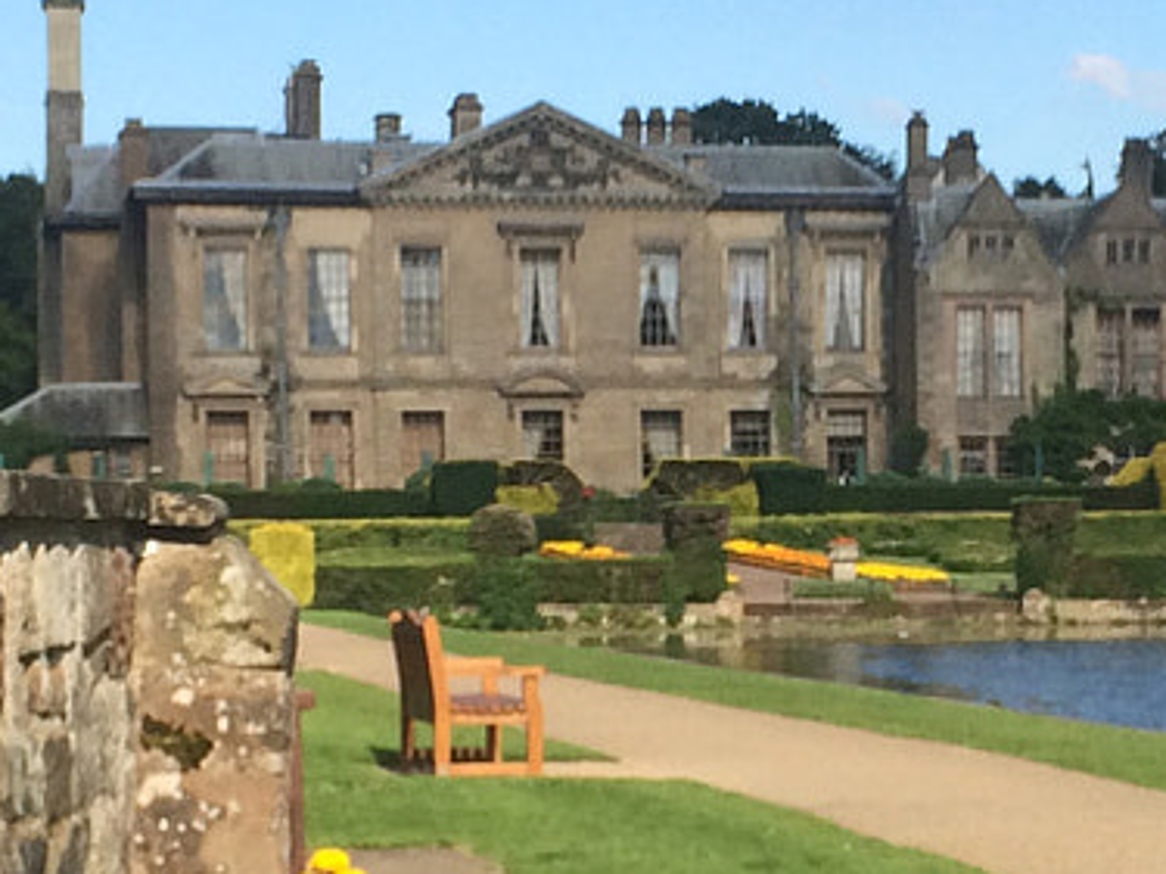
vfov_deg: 11.6
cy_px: 638
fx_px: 4310
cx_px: 908
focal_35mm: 128
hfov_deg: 15.3
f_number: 2.2
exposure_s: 1/1953
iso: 40
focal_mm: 4.12
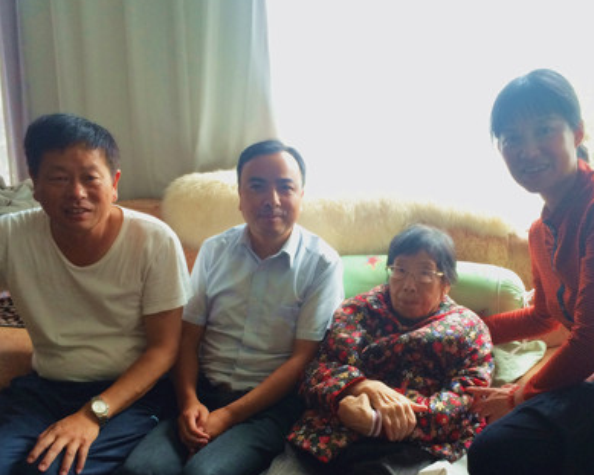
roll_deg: -1.4
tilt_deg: -16.1
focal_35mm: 40
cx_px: 334
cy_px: 293
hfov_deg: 45.7
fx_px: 703
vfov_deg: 37.1
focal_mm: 4.15
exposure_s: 1/30
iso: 64
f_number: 2.2
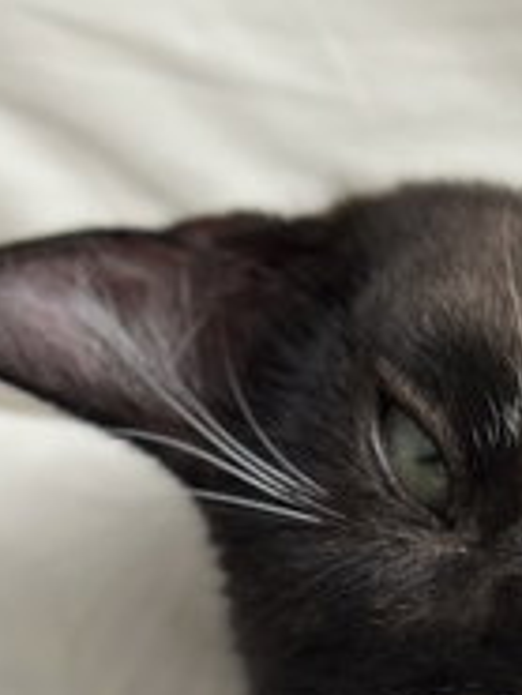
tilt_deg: -84.0
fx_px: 3474
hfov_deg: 8.4
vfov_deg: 10.8
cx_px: 774
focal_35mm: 173
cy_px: 1159
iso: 80
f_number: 1.78
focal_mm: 6.86
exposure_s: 1/872
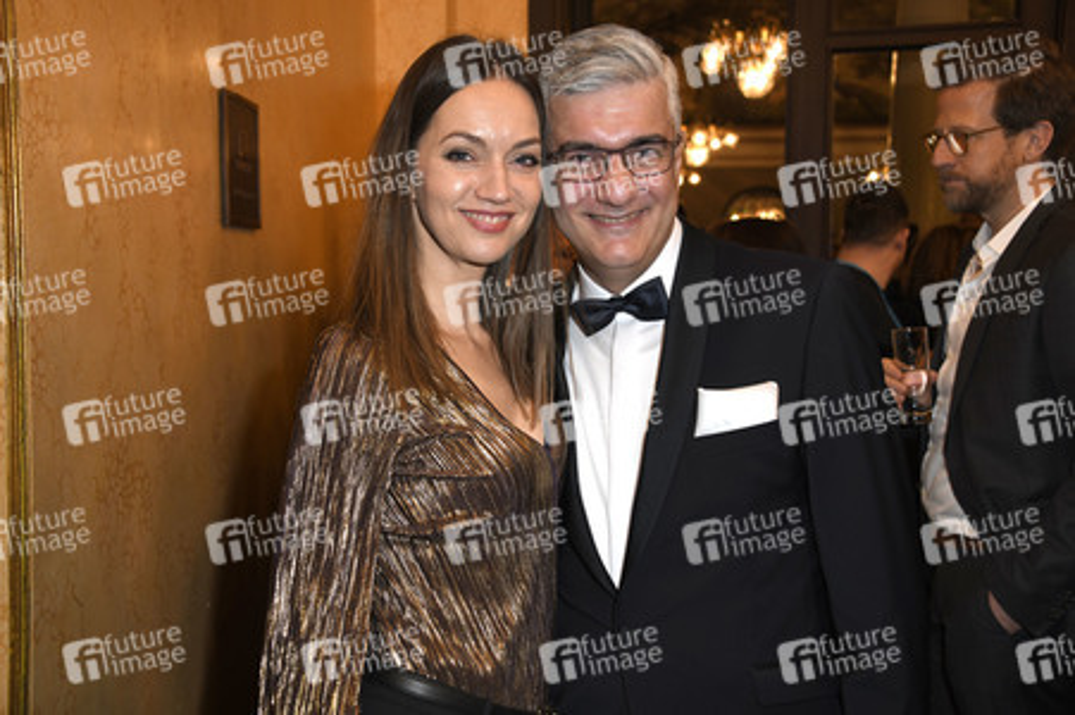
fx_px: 1313
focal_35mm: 44
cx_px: 538
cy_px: 358
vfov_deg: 30.5
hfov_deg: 44.5
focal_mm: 44
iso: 1000
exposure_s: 1/100
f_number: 6.3
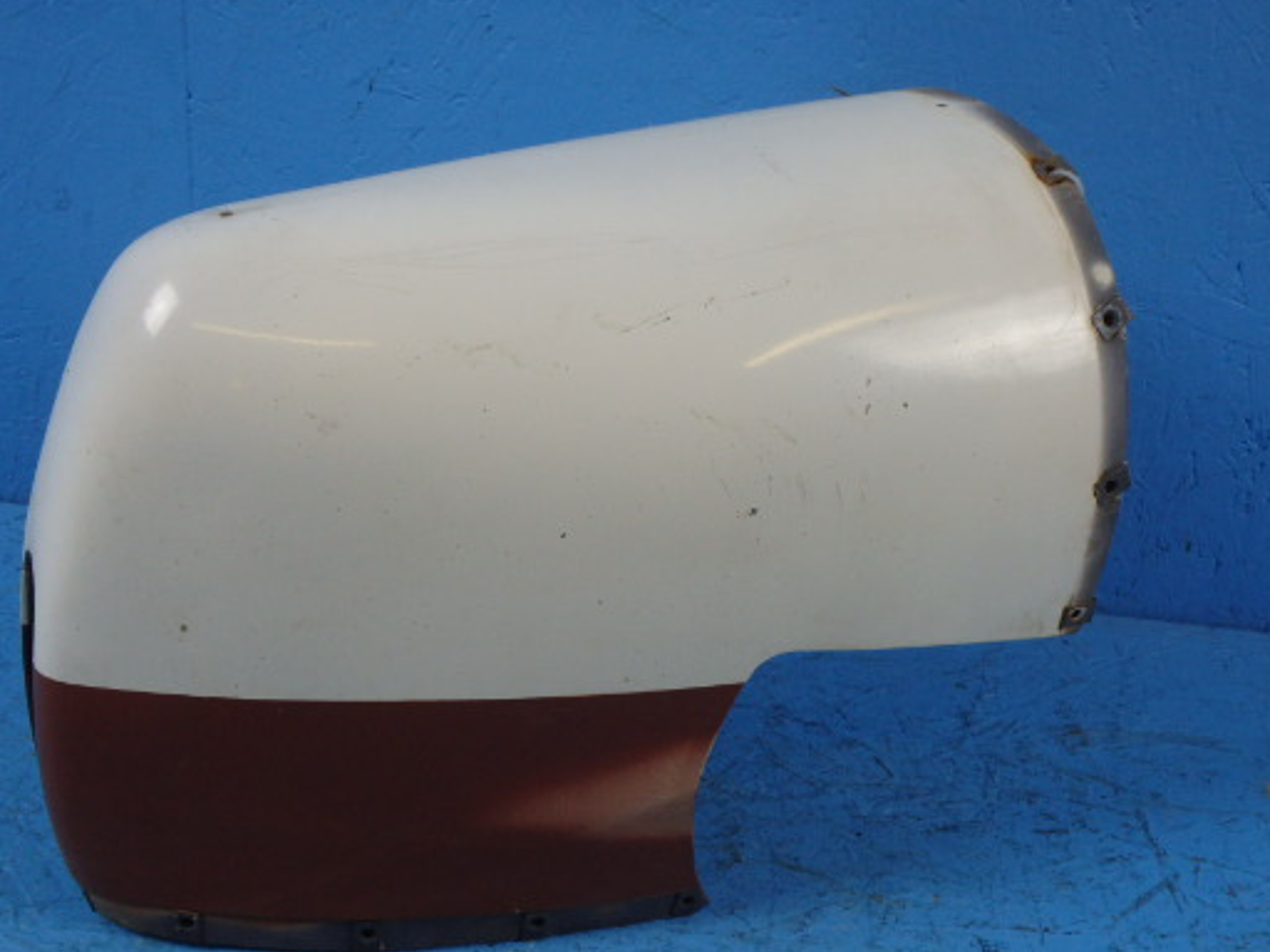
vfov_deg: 40.5
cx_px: 615
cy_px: 578
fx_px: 1284
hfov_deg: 52.6
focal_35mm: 35
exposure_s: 1/60
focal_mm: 5
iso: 200
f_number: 3.9
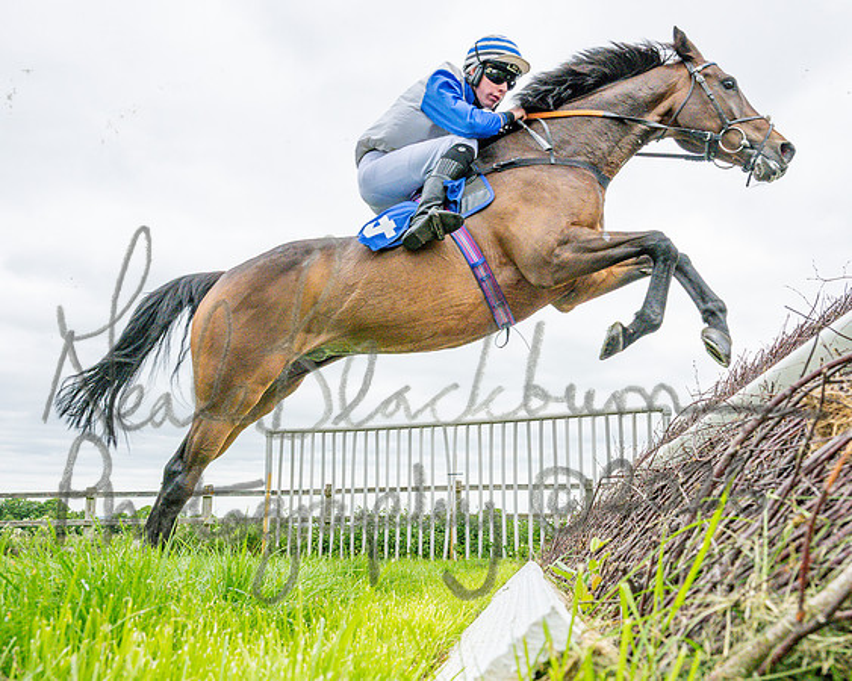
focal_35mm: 33
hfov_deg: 54.2
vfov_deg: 44.3
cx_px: 420
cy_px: 400
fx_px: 833
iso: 1600
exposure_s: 1/2000
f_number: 8
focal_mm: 24
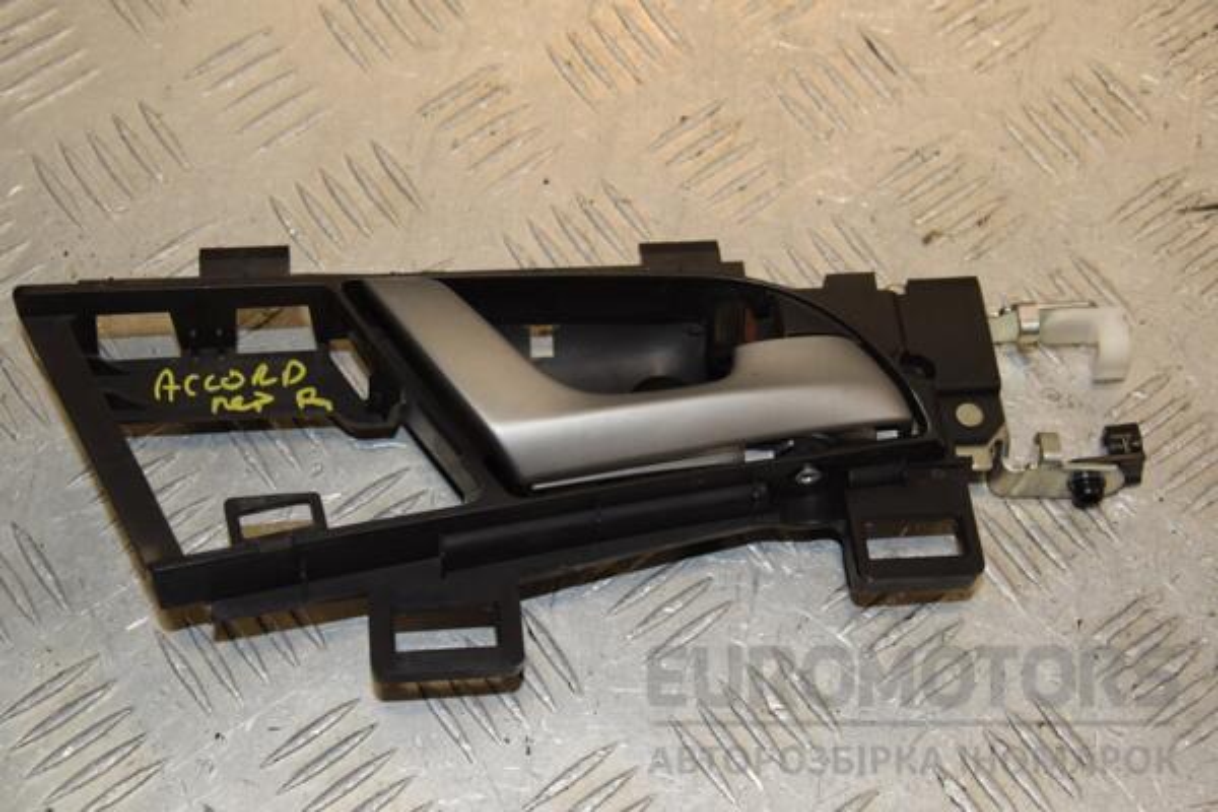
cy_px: 406
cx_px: 609
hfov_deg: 29.9
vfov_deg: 20.2
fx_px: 2284
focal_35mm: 68
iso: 800
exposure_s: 1/200
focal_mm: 45
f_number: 8
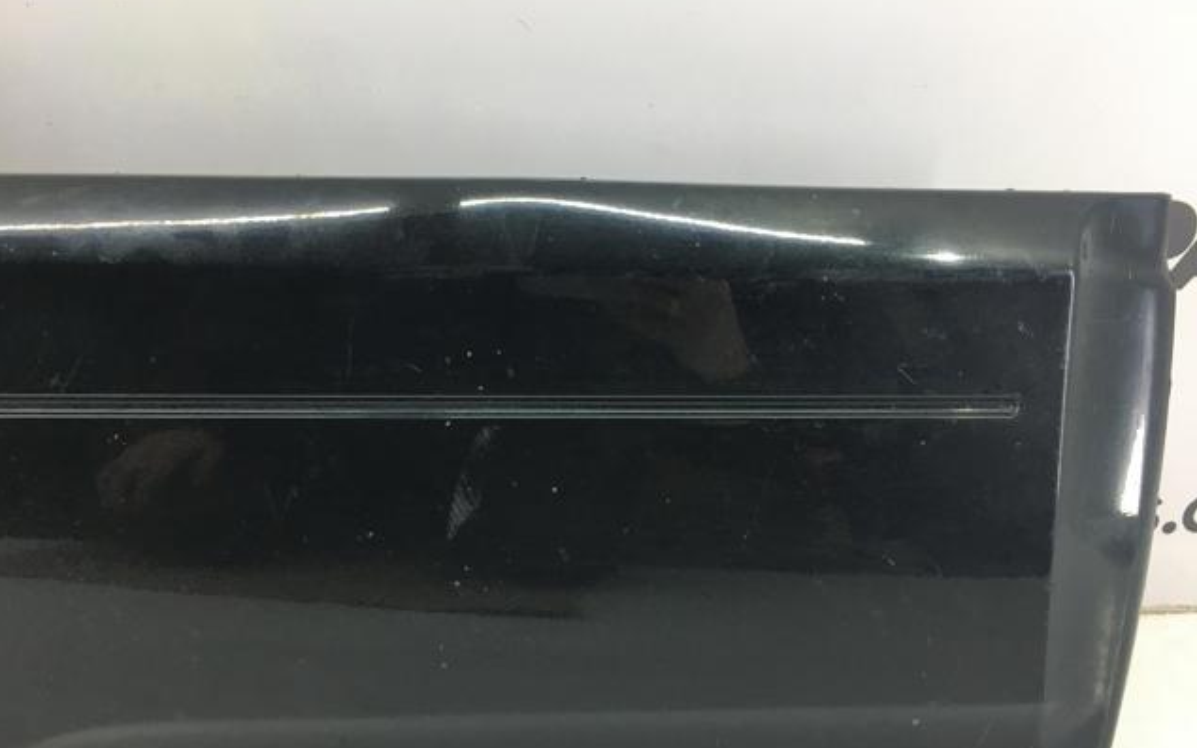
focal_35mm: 31
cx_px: 596
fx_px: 1011
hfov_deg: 61.2
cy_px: 430
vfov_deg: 40.5
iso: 32
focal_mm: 4.15
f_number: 2.2
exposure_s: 1/33
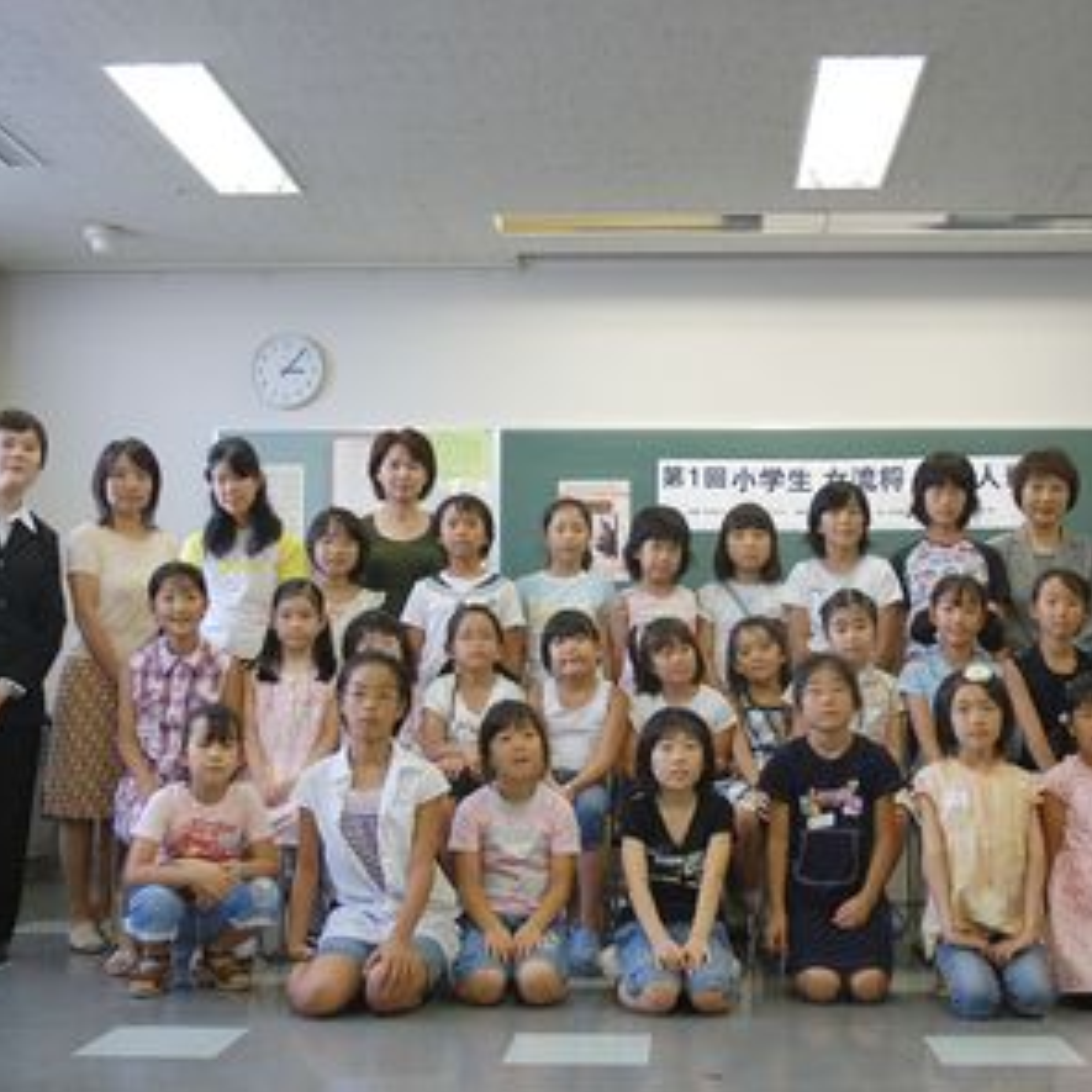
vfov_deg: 34.9
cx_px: 637
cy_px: 553
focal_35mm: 49
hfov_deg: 34.8
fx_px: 1736
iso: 200
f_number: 3.8
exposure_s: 1/30
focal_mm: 25
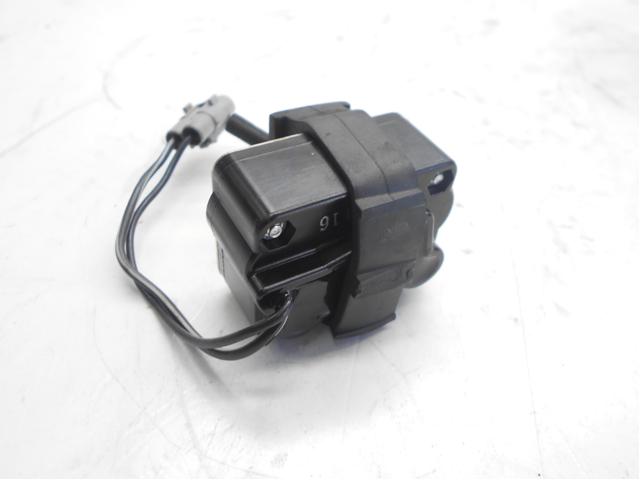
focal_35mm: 30
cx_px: 320
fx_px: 554
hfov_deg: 60.0
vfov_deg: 46.8
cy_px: 240
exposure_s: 1/30
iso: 80
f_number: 3.4
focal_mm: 5.1
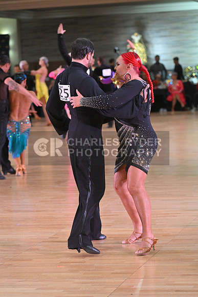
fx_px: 1031
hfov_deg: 11.0
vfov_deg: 16.4
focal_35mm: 125
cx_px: 99
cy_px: 148
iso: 4000
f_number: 5
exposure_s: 1/400
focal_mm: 125
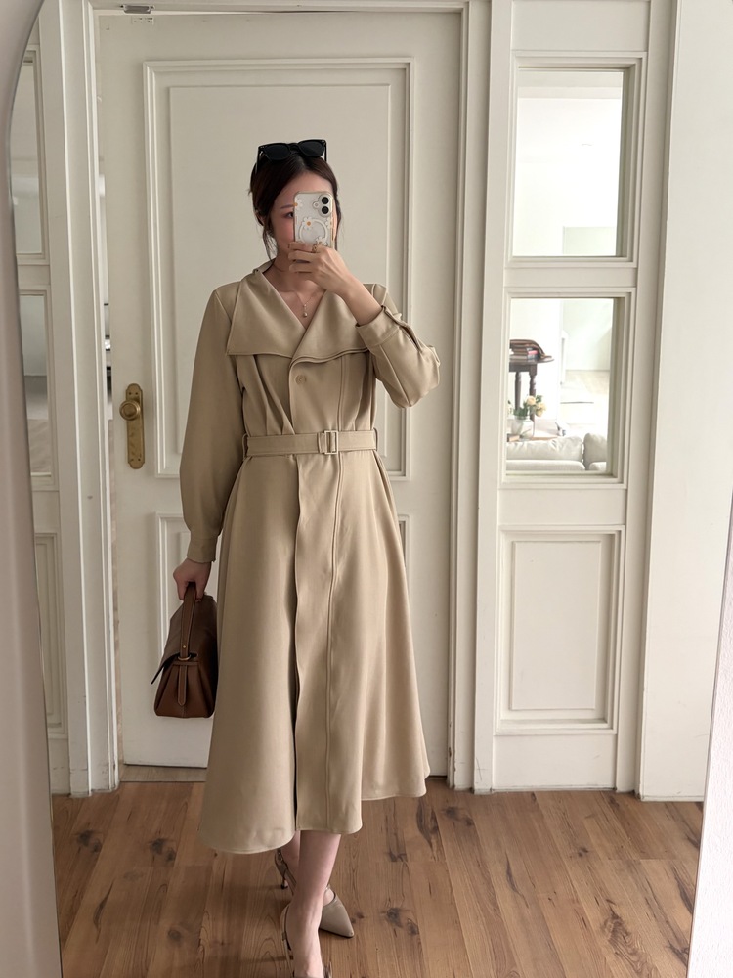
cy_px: 489
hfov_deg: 53.1
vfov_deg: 67.3
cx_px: 366
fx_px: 734
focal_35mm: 26
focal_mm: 5.96
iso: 200
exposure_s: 1/60
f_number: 1.6
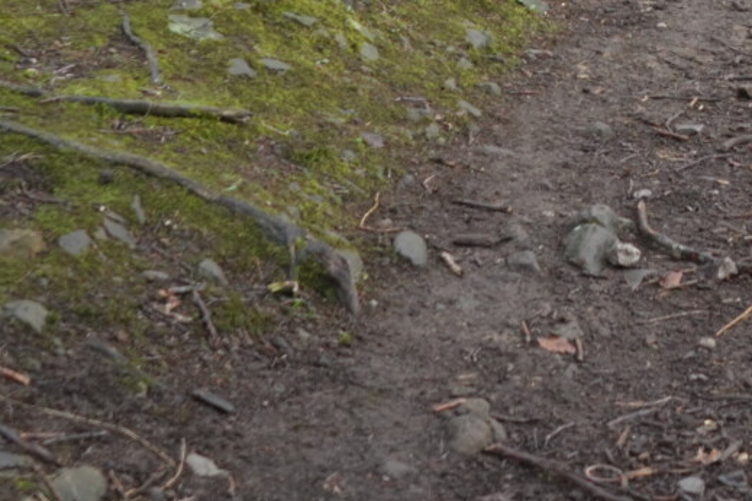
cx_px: 948
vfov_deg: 8.9
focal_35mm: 138
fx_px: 2882
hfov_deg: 14.3
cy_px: -726
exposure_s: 1/160
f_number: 4
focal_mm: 28
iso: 250
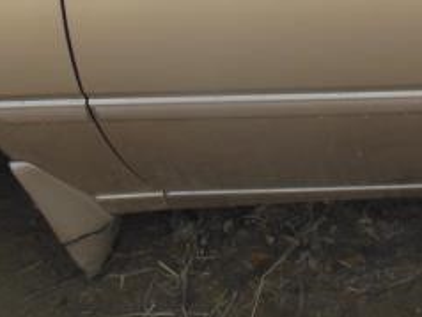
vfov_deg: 16.1
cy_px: -158
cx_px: 535
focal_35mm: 84
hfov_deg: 21.3
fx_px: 1025
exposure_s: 1/800
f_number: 3.2
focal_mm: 4.5
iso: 125
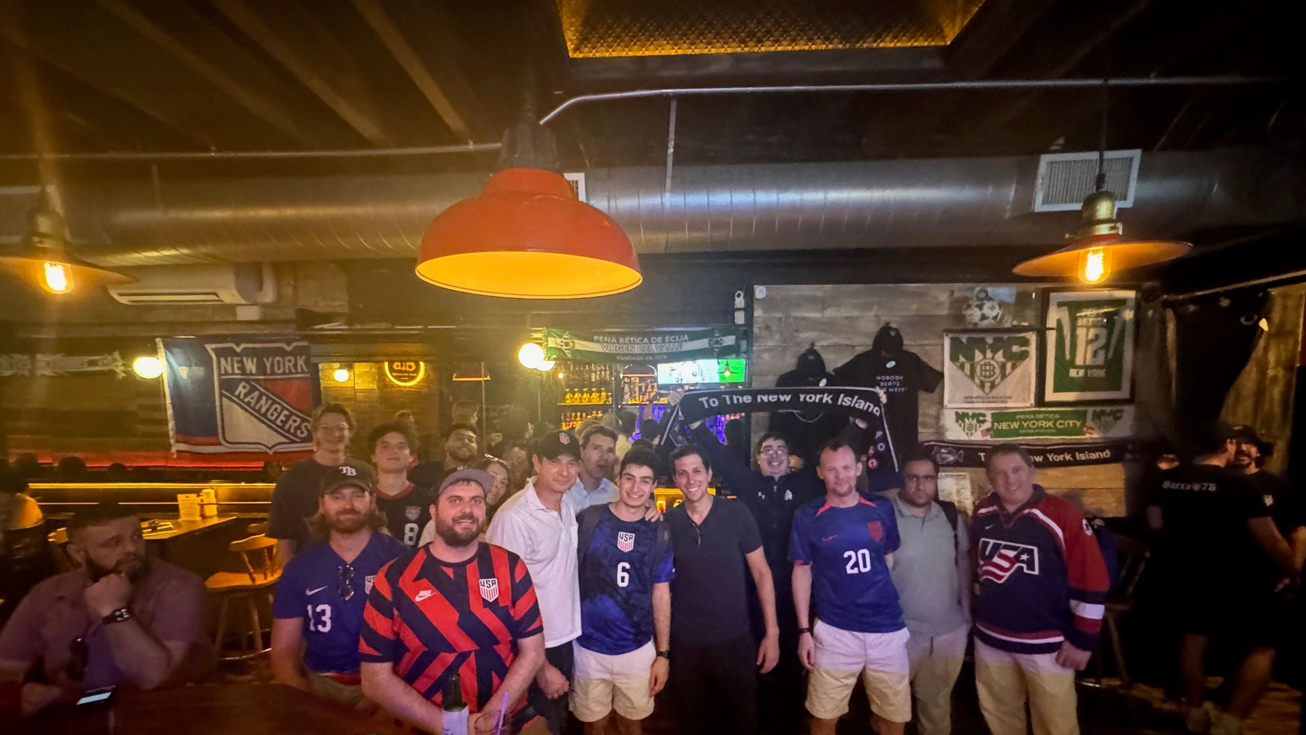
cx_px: 650
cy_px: 443
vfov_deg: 66.4
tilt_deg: -4.4
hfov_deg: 99.4
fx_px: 554
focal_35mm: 16
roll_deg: +0.4
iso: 1600
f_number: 2.2
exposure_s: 1/30
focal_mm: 2.22
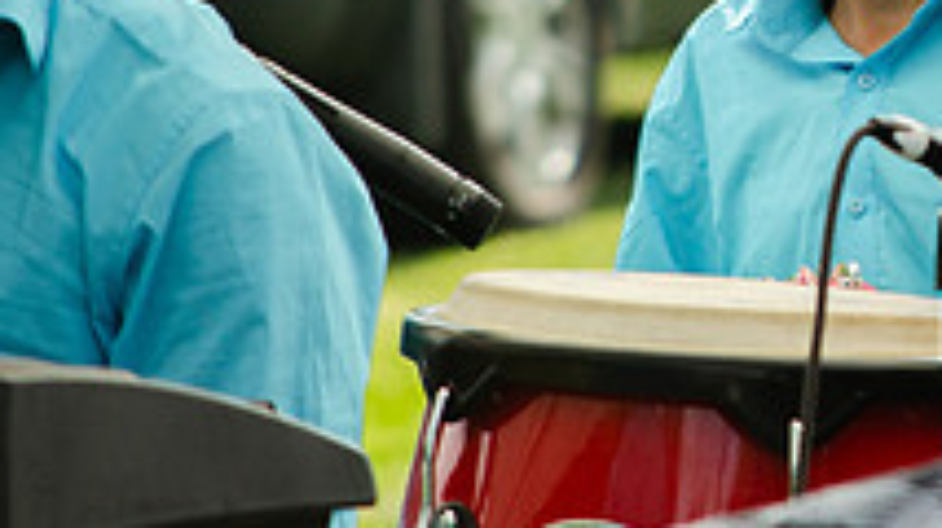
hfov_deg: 2.5
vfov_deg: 1.4
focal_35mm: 850
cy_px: -101
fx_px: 21215
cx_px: 942
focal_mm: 200
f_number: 6.3
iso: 200
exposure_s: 1/640
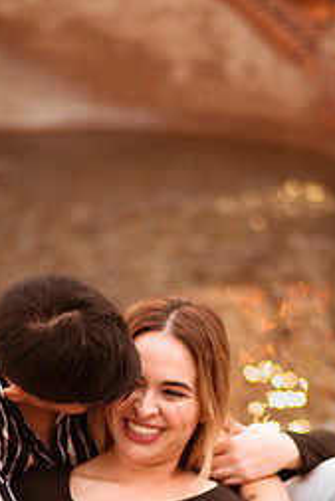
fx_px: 1436
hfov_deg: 13.3
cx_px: 178
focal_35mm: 103
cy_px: 410
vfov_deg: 19.6
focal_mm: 58
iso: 1250
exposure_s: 1/320
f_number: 1.4
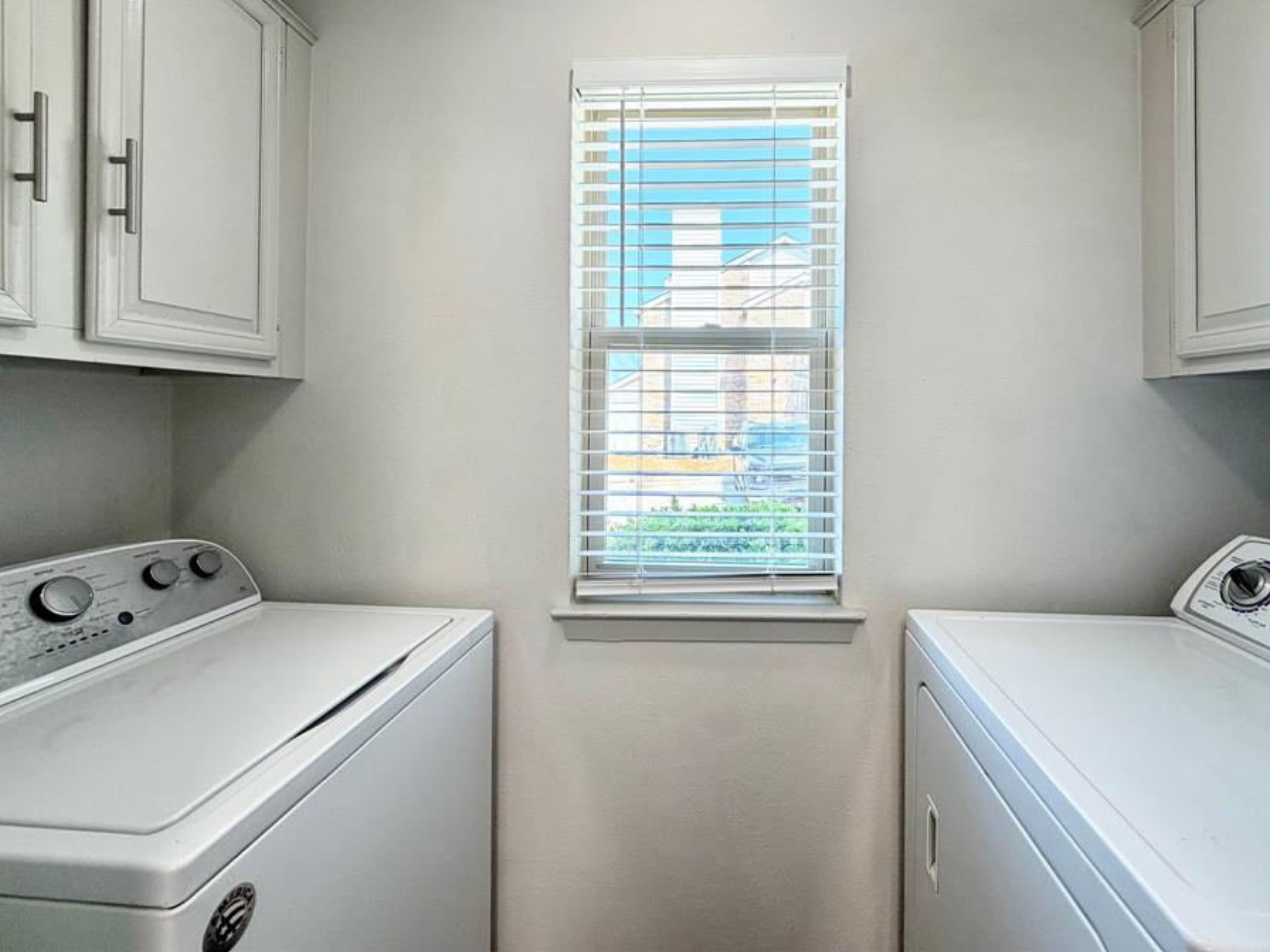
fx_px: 587
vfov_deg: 77.7
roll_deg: -0.1
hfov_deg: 94.2
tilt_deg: -0.1
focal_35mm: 16
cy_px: 409
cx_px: 693
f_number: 2.2
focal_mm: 2.22
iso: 100
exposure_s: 1/120
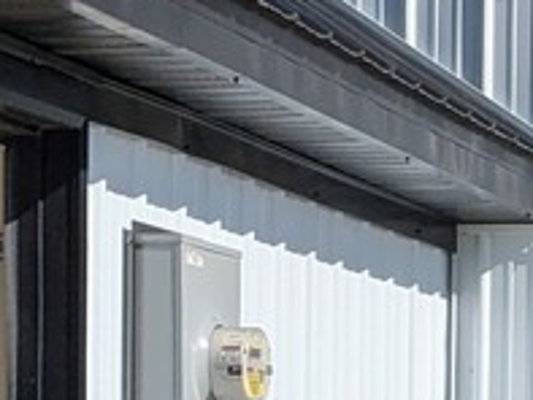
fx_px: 3035
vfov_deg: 7.4
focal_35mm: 197
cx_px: 603
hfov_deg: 9.9
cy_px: 600
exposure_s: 1/5848
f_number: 1.73
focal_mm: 4.38
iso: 60
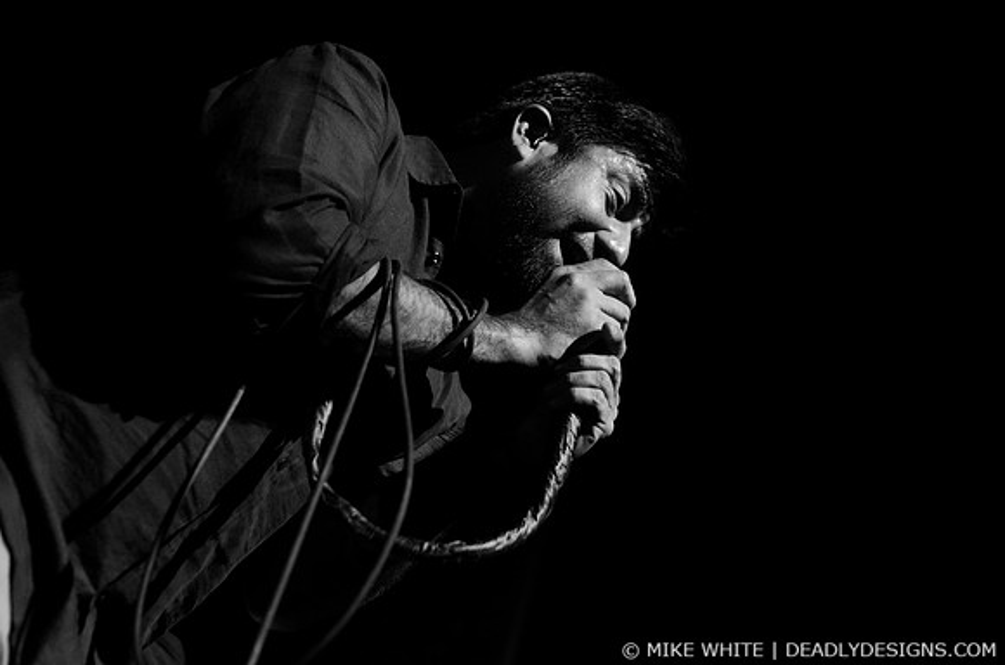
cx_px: 502
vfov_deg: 25.6
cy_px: 332
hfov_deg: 37.9
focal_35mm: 52
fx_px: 1462
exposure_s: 1/250
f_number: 2.8
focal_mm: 35
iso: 1600
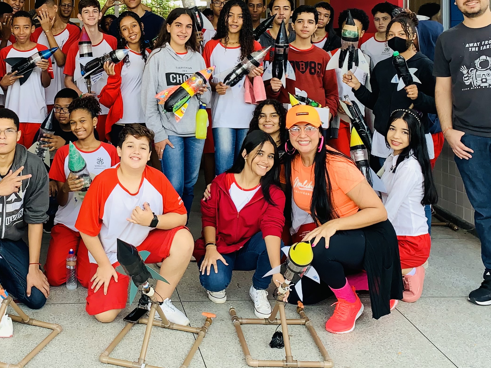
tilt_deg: +0.5
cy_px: 55
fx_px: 709
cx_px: 107
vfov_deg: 28.3
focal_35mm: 50
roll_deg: -0.3
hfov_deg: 37.0
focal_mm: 4.25
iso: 50
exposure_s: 1/120
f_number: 1.8
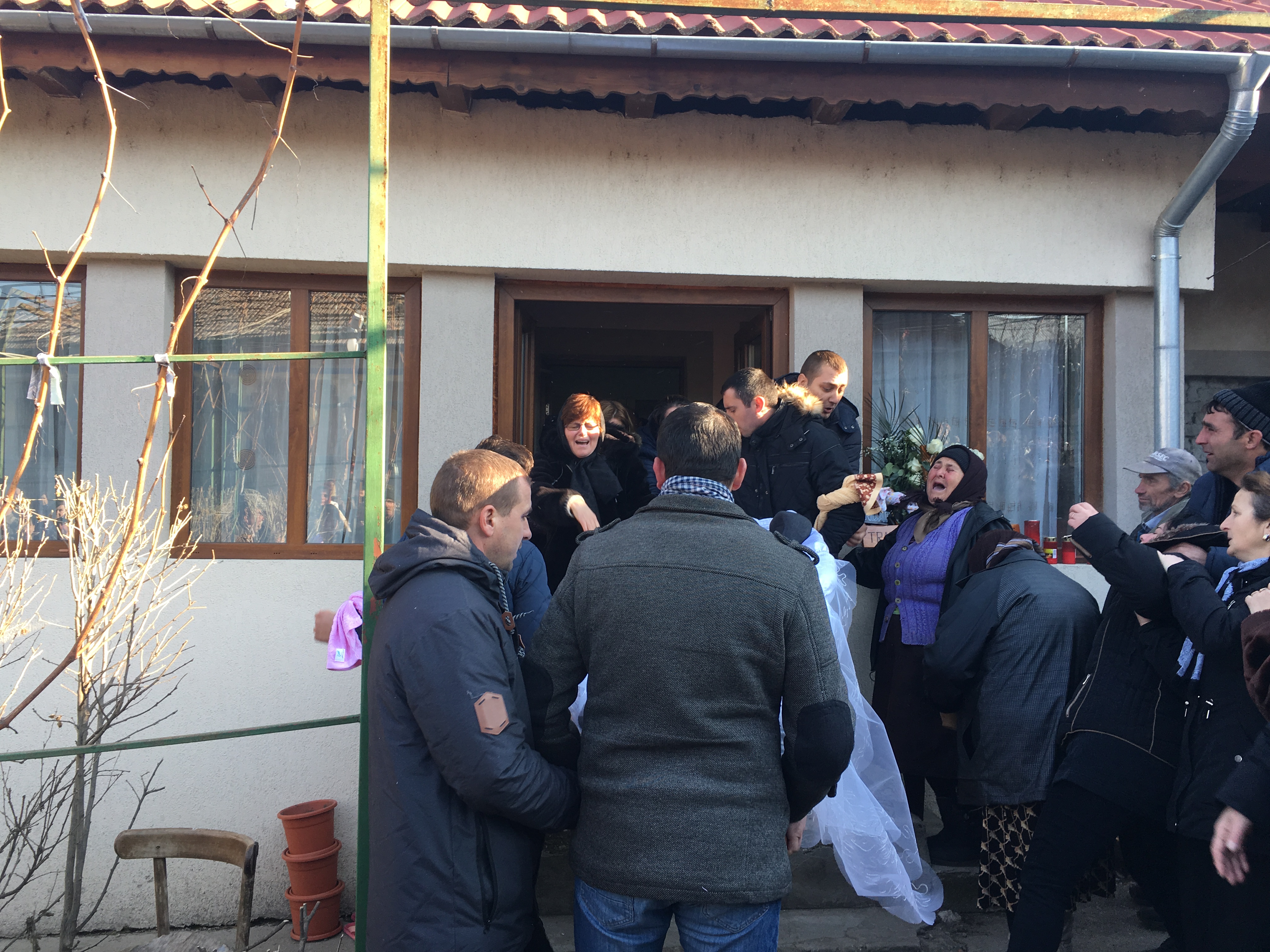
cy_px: 476
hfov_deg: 61.7
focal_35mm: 29
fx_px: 1064
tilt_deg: +1.2
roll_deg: +0.2
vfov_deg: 48.2
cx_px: 635
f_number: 2.2
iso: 25
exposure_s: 1/143
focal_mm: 4.15
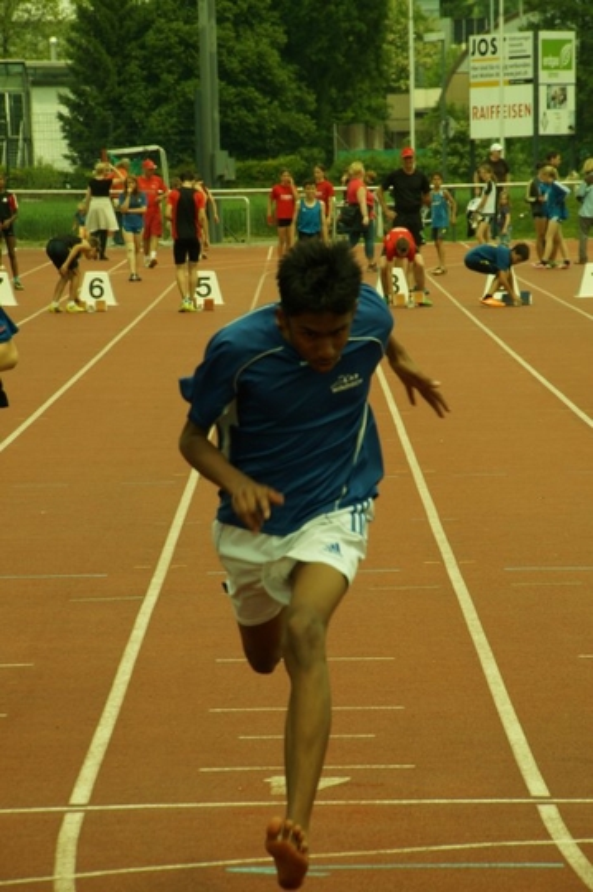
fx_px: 6684
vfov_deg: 7.6
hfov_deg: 5.1
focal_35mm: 270
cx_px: 296
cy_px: 446
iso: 400
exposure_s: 1/320
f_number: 14
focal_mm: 180
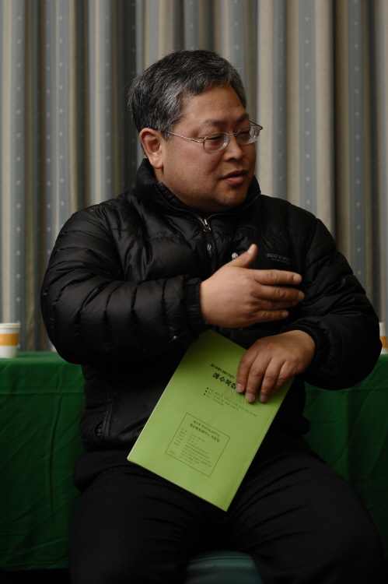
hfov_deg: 16.1
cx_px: 194
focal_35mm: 85
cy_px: 292
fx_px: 1376
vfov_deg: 23.9
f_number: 5.6
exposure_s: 1/160
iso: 800
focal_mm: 85
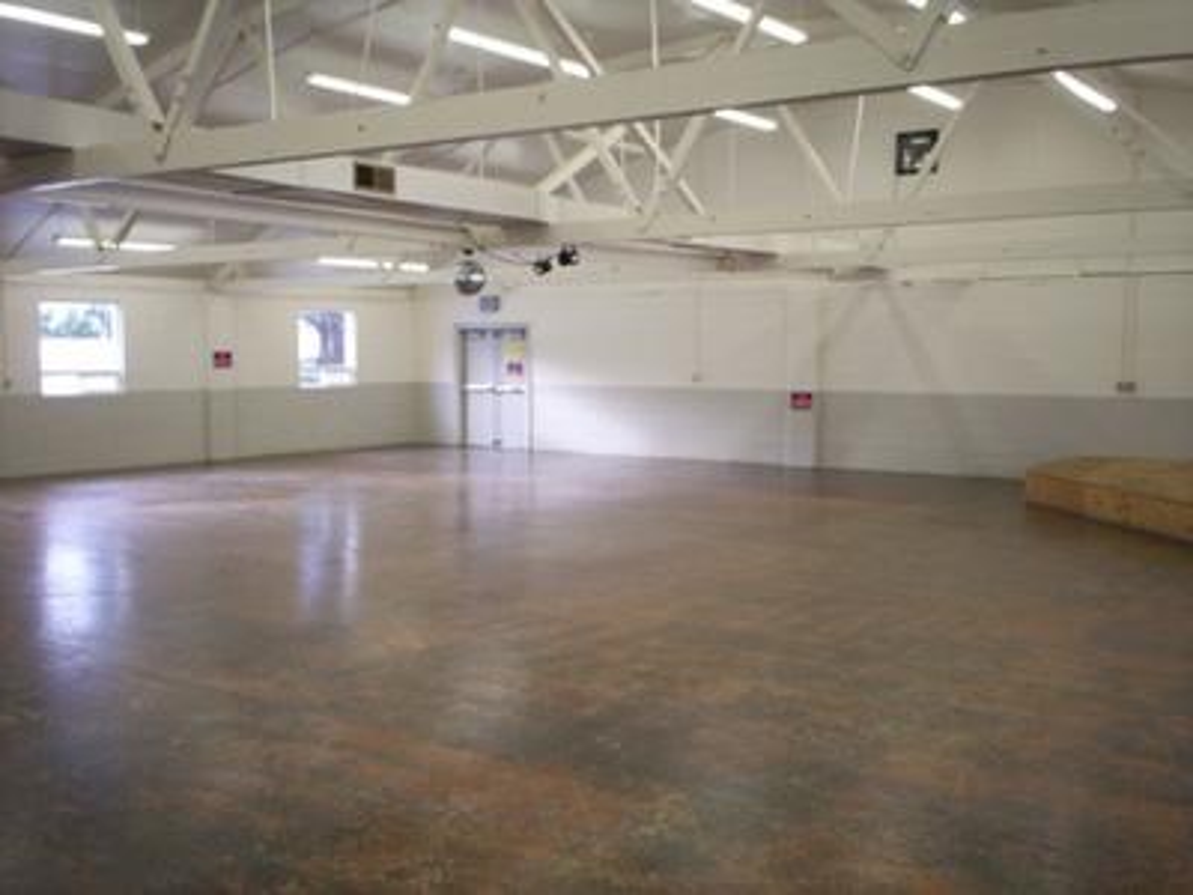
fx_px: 1241
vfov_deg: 39.7
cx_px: 596
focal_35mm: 36
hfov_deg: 51.4
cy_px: 448
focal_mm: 6
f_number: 4.5
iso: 140
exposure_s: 1/15.3
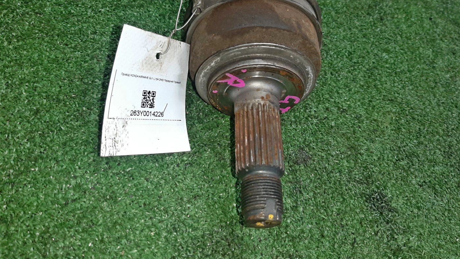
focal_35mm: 29
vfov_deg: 40.1
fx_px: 354
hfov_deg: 66.1
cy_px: 110
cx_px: 231
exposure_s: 1/60
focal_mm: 3.93
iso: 131
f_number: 1.7
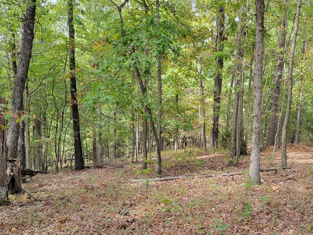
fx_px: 416
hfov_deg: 40.9
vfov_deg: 30.6
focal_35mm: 46
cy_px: 194
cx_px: 201
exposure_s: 1/120
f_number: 1.8
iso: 40
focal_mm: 5.4
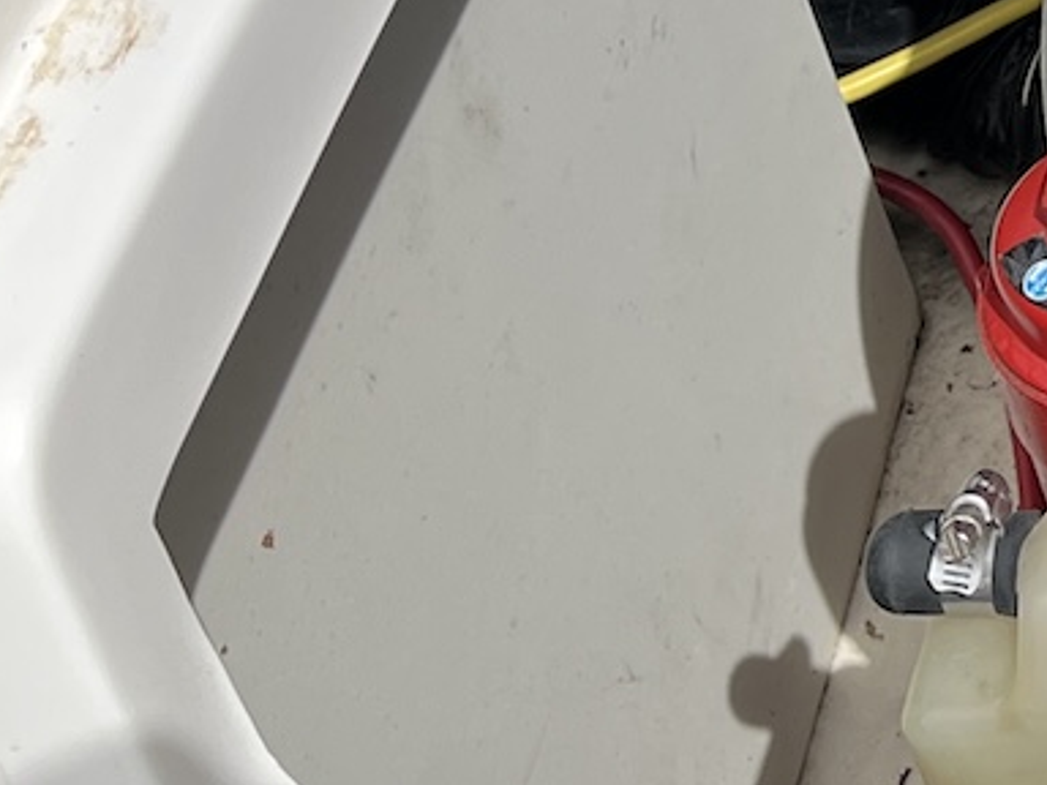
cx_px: 2241
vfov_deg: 11.7
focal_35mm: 122
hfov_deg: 13.3
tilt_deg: -47.0
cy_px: -352
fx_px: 3690
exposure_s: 1/3215
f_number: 1.6
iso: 50
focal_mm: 5.1
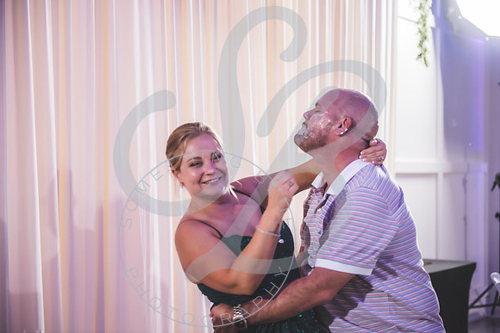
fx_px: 972
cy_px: 166
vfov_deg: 19.5
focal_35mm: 70
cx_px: 250
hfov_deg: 28.8
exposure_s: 1/125
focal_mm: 70
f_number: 2.8
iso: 1000
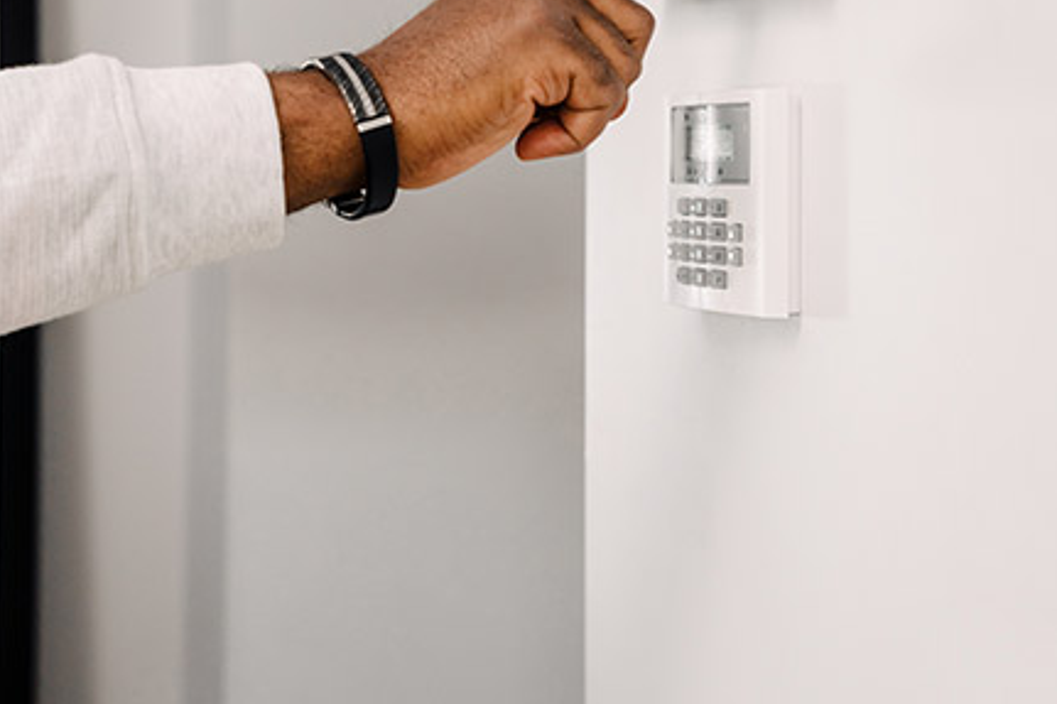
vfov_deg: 15.2
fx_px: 2612
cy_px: 110
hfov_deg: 22.9
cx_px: 527
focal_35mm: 89
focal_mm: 59
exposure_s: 1/160
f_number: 4.5
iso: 1000
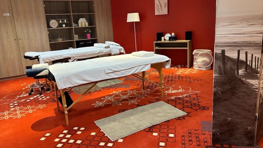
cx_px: 134
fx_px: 202
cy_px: 67
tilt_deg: -11.6
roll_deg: +3.7
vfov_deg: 40.1
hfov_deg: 66.1
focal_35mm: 29
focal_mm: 5.7
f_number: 1.5
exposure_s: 1/50
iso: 160
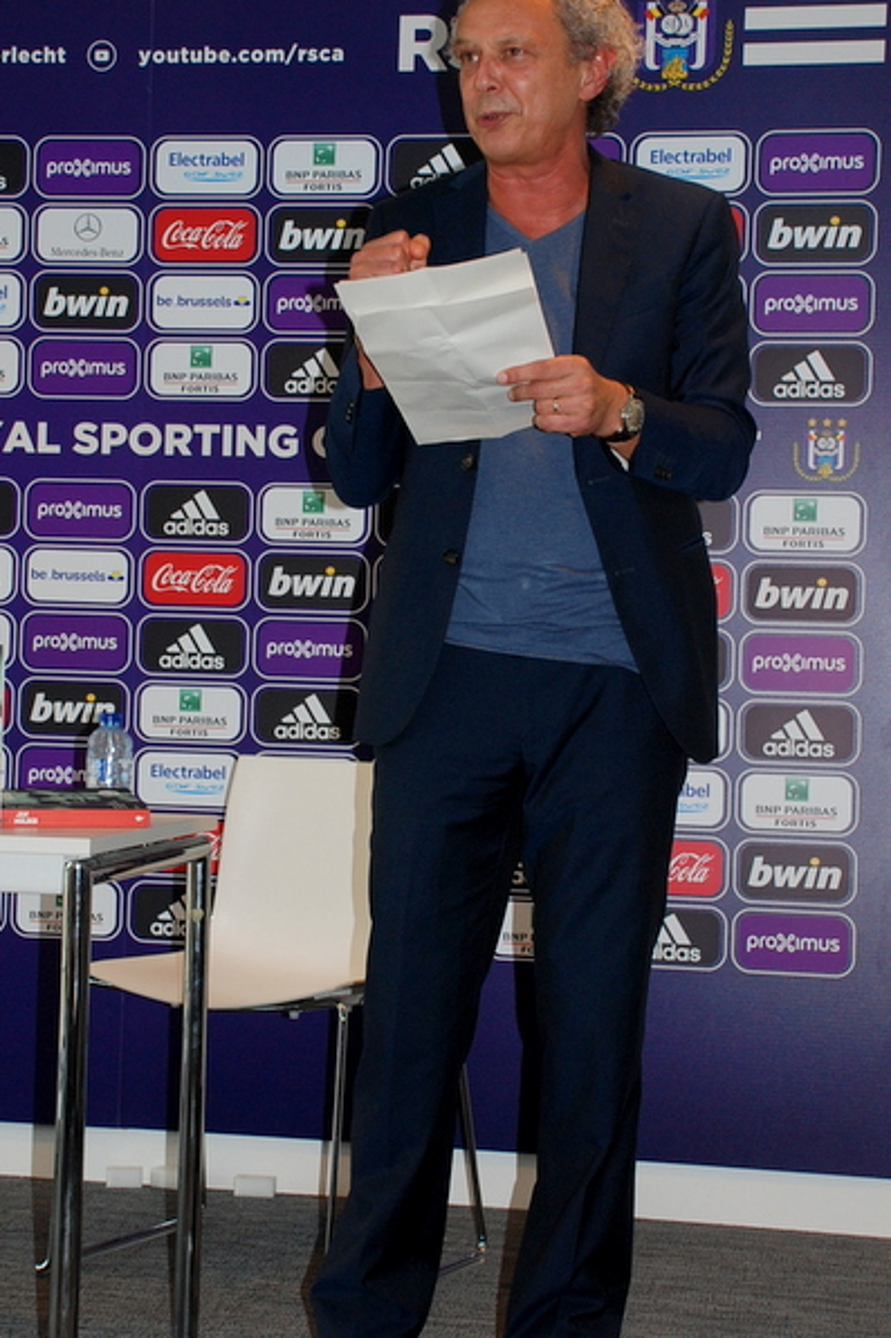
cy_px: 709
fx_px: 2154
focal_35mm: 58
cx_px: 480
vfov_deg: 34.5
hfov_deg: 23.4
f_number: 4.2
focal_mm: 32
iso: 320
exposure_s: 1/60
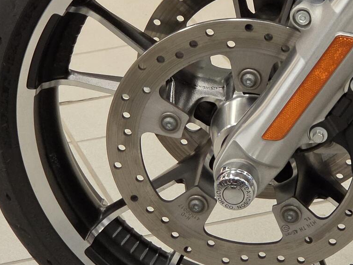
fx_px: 1857
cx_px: 306
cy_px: 70
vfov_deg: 8.2
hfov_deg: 10.8
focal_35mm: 182
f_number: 2.4
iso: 400
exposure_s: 1/120
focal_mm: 7
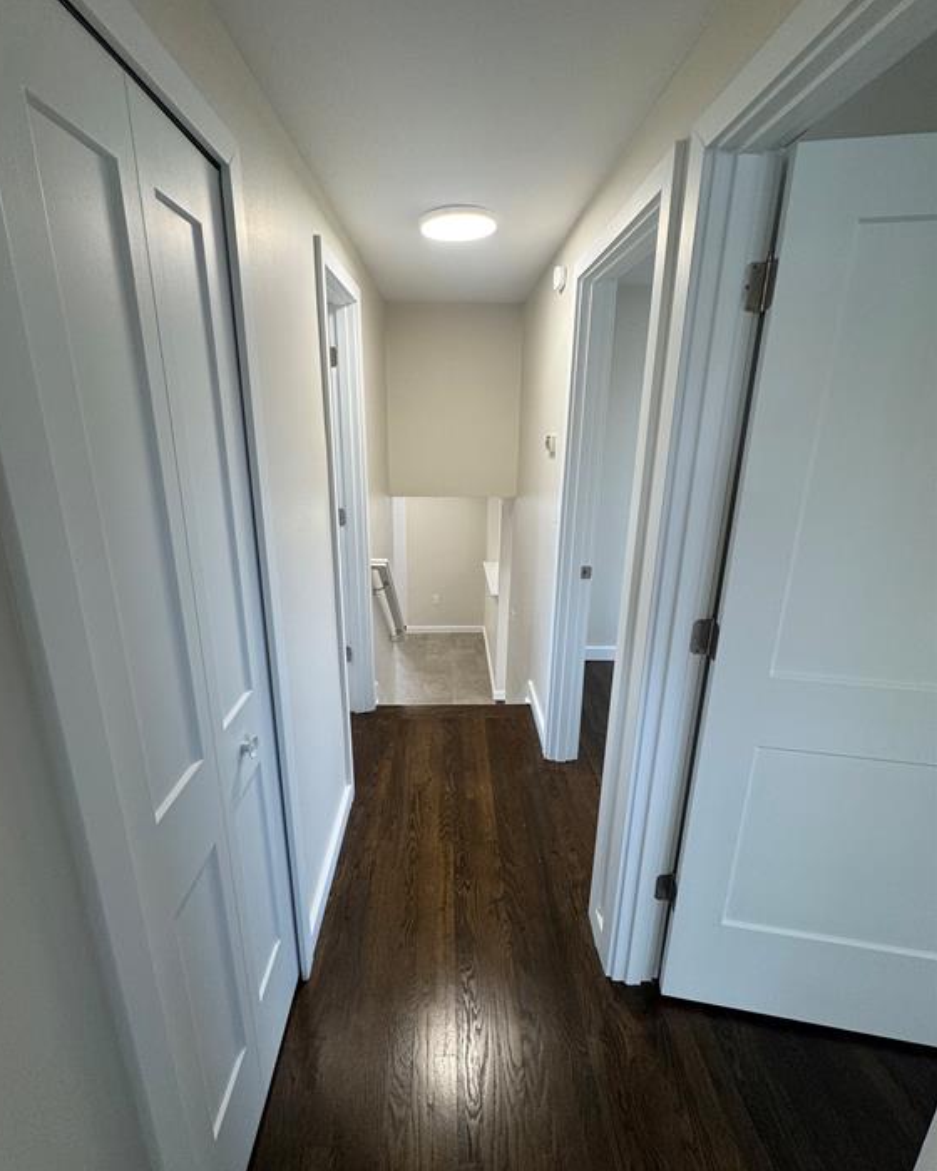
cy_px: 559
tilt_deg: -15.4
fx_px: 520
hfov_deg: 84.0
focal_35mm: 15
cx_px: 458
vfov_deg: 96.7
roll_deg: -0.8
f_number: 2.2
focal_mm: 2.22
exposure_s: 1/120
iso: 125
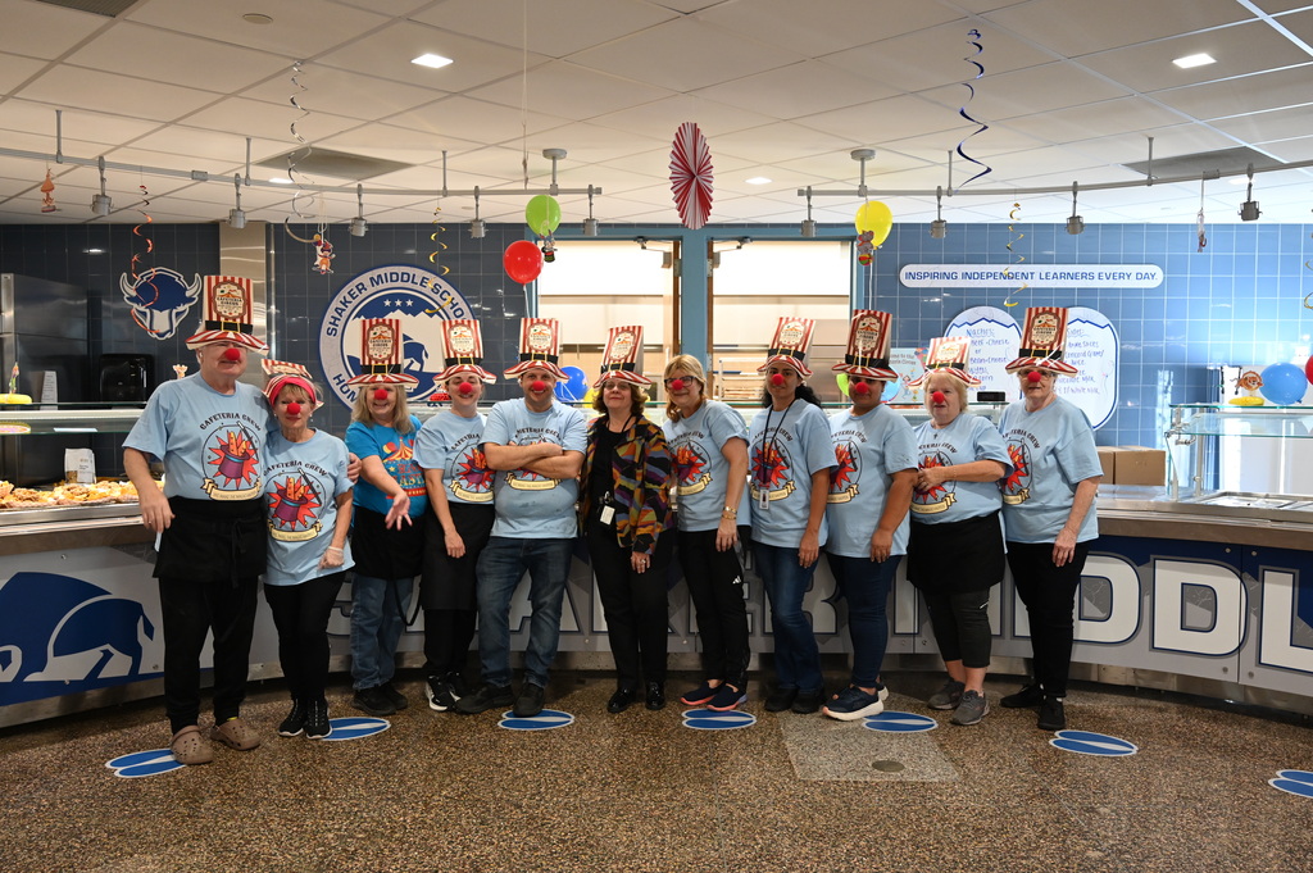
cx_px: 656
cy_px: 436
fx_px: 1093
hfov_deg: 62.0
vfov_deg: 43.5
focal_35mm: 30
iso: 1400
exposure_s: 1/125
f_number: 4
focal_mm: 30
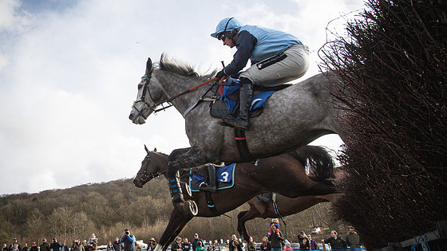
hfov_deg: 49.4
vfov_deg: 31.2
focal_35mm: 38
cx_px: 82
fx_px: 450
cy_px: 111
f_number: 8
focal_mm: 20
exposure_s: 1/1600
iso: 1250
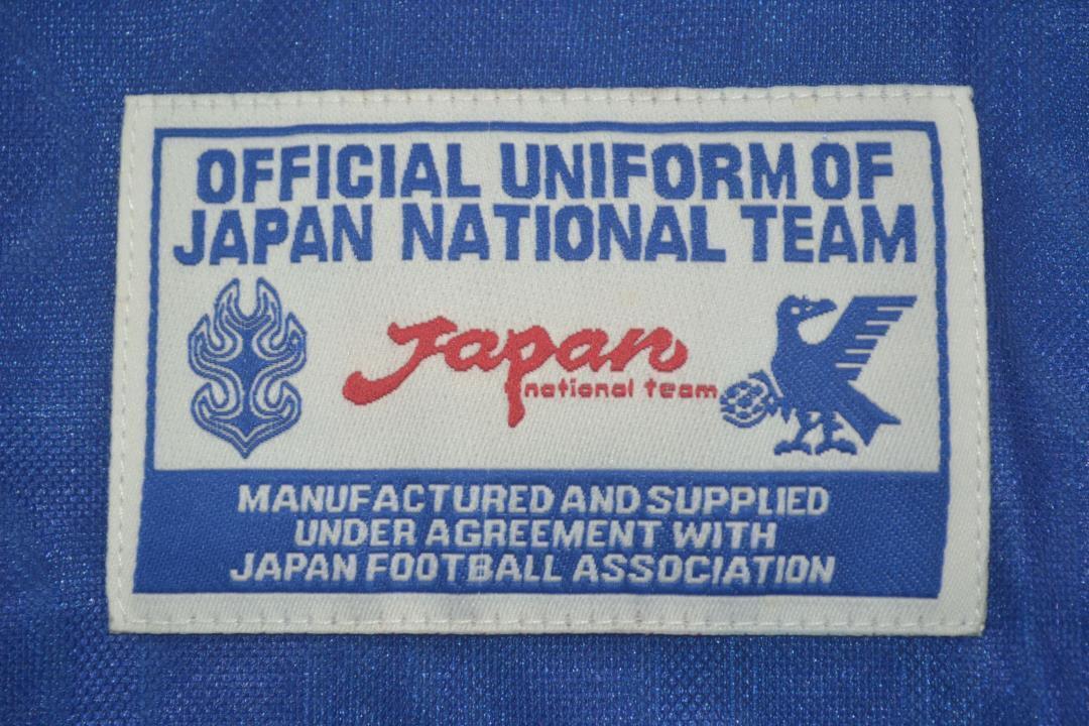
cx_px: 544
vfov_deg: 18.9
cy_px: 363
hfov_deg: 28.1
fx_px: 2178
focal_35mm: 72
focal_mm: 48
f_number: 5.6
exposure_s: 1/60
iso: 200
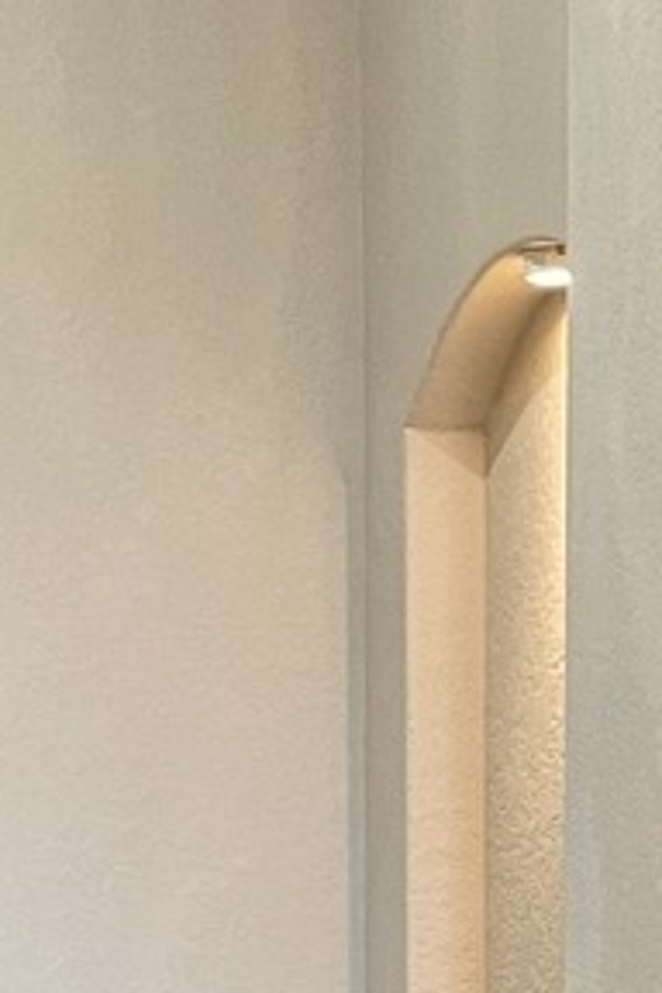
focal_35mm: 135
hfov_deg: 10.1
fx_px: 3723
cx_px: 169
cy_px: 1476
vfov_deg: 14.2
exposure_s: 1/60
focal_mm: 4.2
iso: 100
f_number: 1.6
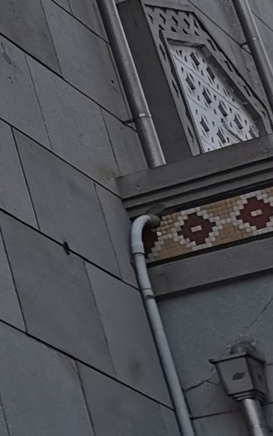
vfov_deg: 13.7
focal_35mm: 148
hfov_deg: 6.9
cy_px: -79
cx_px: -813
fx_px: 1761
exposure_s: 1/14286
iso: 50
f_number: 1.6
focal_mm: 5.56
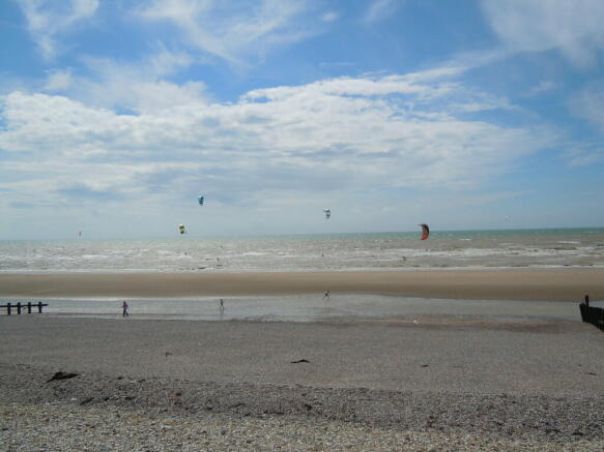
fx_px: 523
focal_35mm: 30
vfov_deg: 46.8
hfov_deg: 60.0
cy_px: 226
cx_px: 302
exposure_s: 1/640
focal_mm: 5.4
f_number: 7
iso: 100
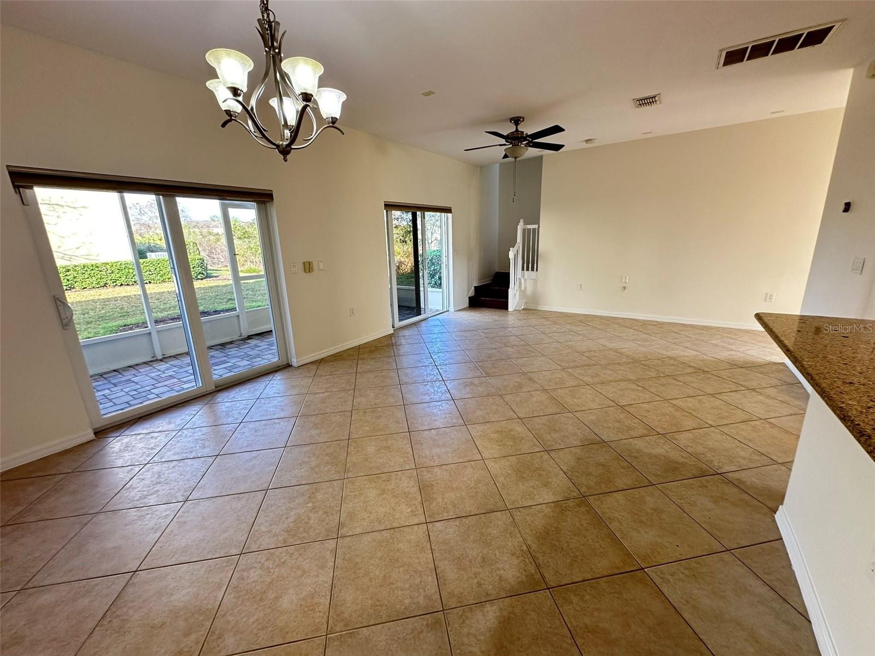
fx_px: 354
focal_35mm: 14
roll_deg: +1.4
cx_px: 438
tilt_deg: -14.4
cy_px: 328
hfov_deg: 102.1
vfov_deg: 85.7
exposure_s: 1/60
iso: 160
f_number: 2.2
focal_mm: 2.22
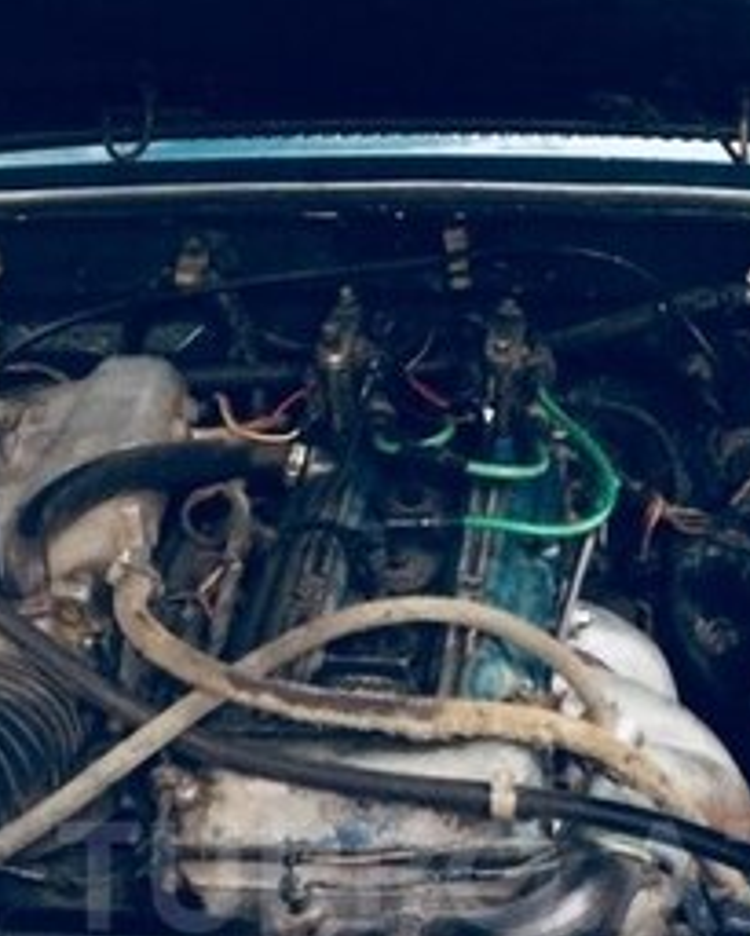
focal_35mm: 73
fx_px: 2024
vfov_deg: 25.1
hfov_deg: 21.0
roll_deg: +1.1
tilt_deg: -39.1
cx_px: 432
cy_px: 876
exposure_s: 1/33
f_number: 2.2
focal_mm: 4.15
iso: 80
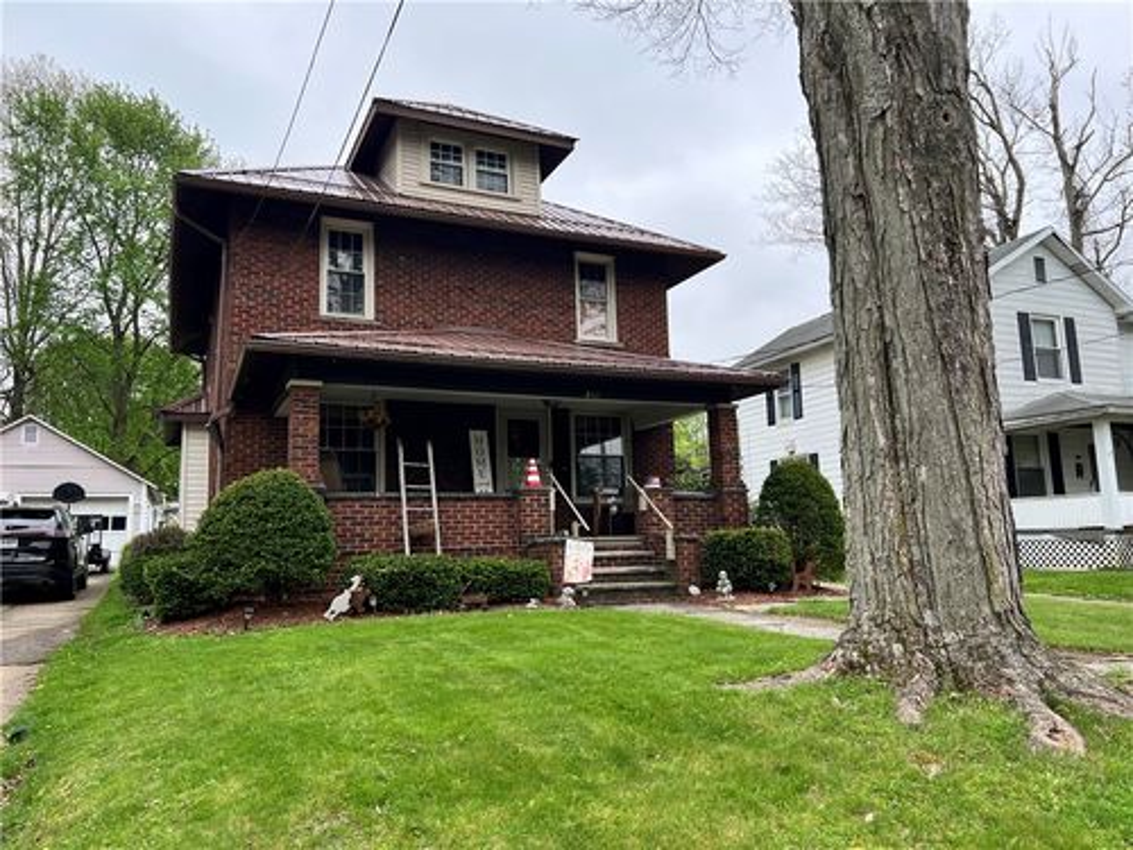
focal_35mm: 26
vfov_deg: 53.1
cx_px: 566
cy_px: 425
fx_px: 851
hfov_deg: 67.3
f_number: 1.5
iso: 50
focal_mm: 5.7
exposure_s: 1/769
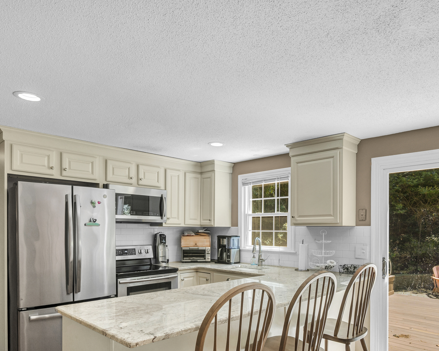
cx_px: 245
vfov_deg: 55.8
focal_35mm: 25
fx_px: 325
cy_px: 229
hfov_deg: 67.9
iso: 320
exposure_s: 1/200
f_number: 7.1
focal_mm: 14
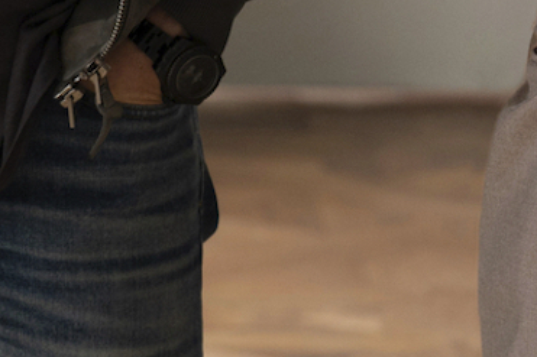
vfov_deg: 2.8
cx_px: 932
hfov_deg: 4.2
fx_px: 7231
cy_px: -428
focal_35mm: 485
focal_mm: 90
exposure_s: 1/250
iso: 800
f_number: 4.5
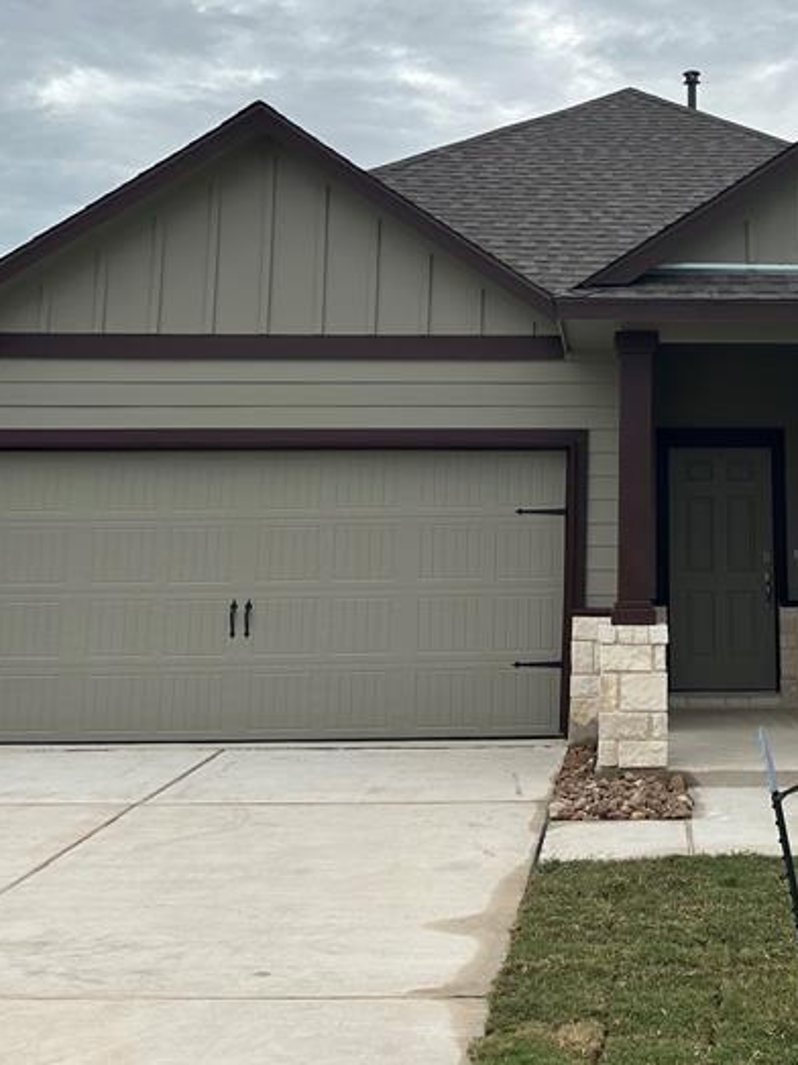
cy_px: 289
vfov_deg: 39.5
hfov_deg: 30.1
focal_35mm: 47
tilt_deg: +7.8
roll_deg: -0.3
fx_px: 1445
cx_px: 645
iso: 80
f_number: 1.78
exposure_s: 1/5263
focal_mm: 6.86
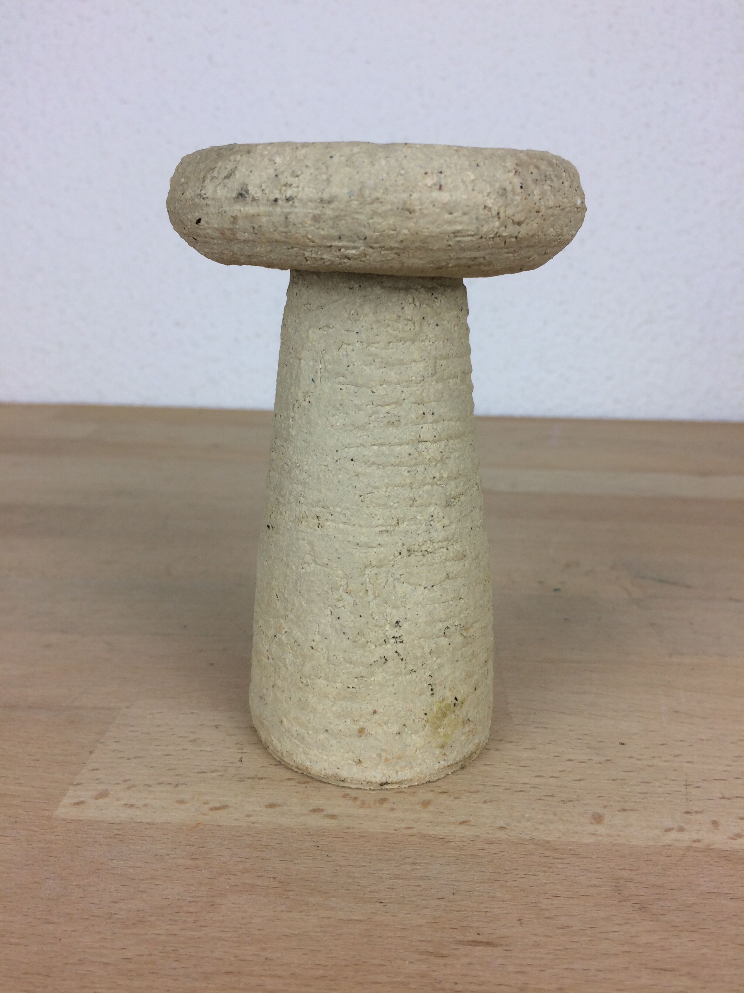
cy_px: 496
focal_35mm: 29
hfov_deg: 48.2
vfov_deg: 61.7
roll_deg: -0.2
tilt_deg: -16.9
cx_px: 372
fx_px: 831
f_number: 2.2
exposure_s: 1/100
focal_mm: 4.15
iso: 40
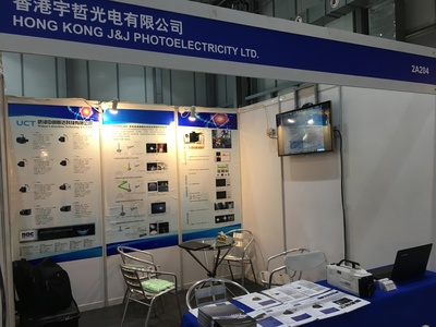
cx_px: 218
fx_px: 365
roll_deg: +1.5
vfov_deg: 48.2
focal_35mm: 29
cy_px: 164
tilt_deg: +1.0
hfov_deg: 61.7
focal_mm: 4.15
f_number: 2.2
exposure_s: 1/33
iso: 80
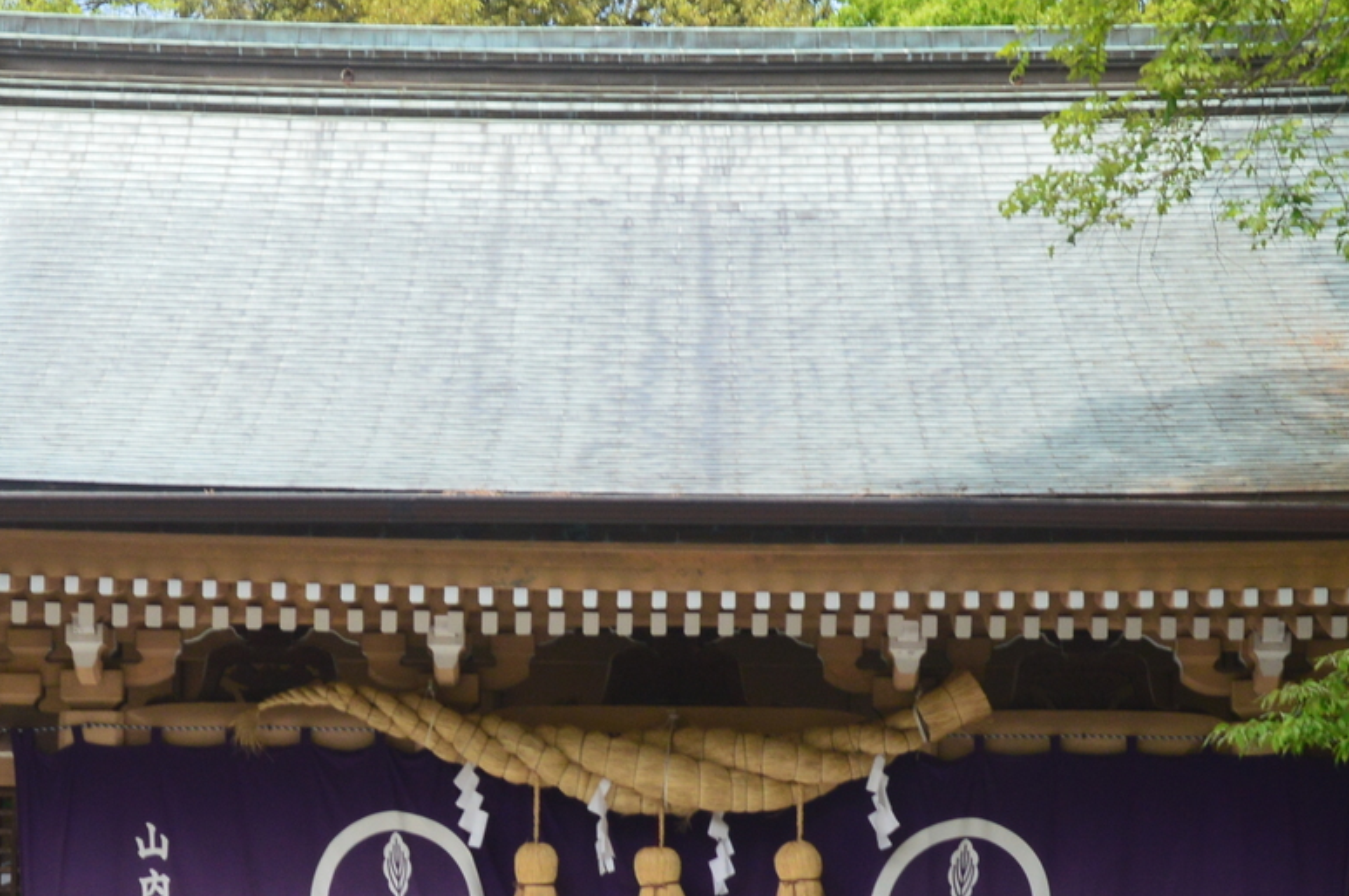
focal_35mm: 124
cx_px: 500
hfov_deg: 16.5
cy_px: 689
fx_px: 4641
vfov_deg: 11.0
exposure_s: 1/100
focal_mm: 32
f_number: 9
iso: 400
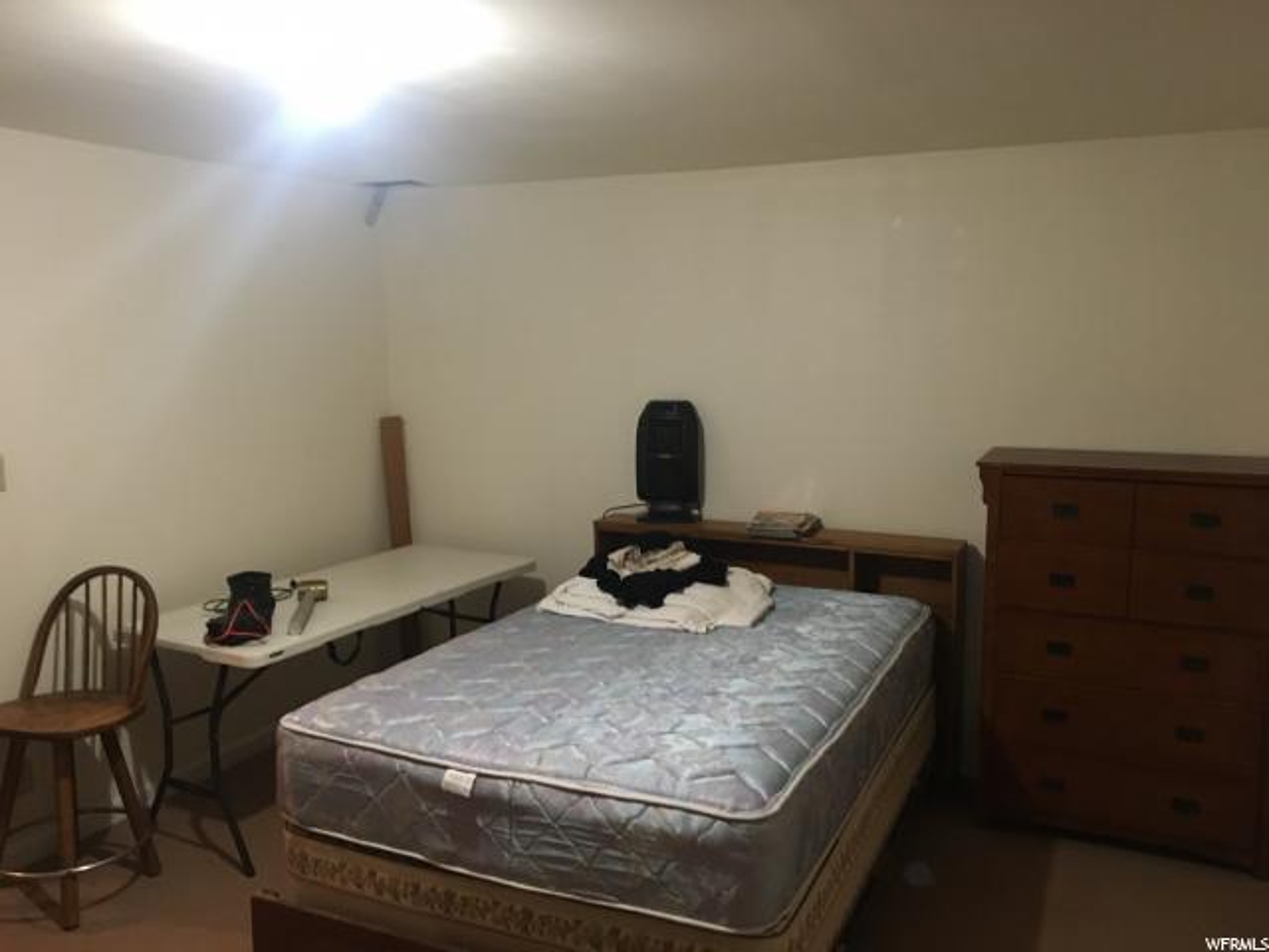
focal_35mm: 29
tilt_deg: -7.3
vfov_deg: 48.2
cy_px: 476
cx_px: 634
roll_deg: +0.5
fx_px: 1063
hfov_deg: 61.7
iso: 200
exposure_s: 1/24
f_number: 2.2
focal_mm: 4.15
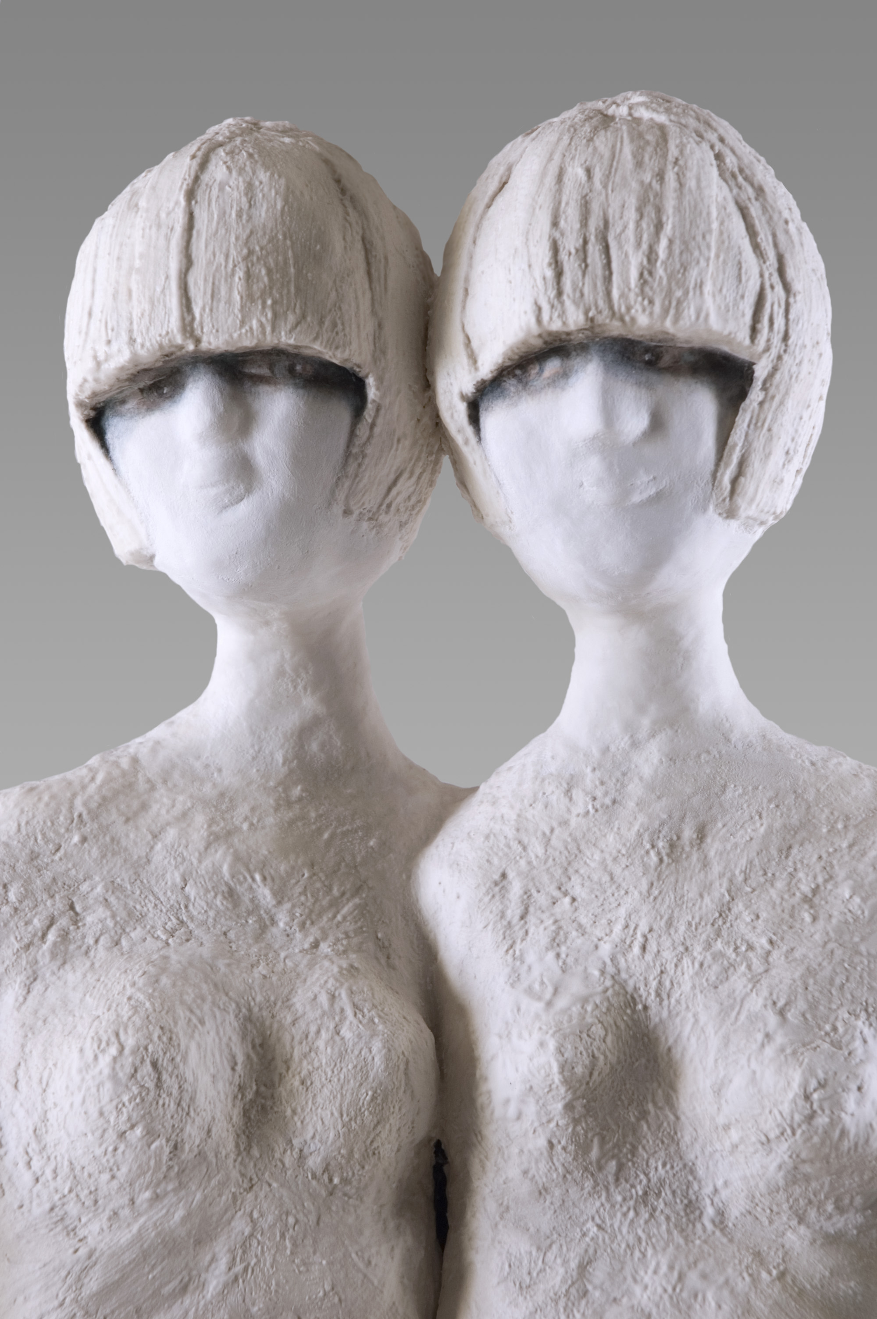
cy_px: 660
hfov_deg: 13.0
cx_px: 438
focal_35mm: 105
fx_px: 3844
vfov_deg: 19.5
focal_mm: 70
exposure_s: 1/6
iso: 200
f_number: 8
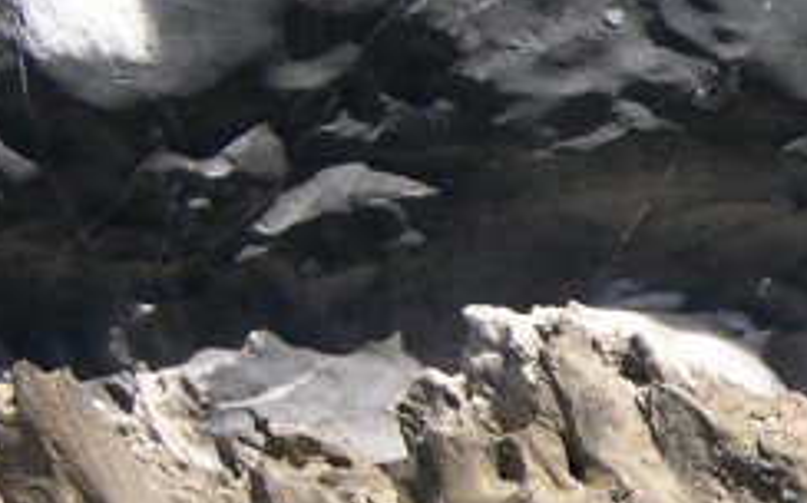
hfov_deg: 5.7
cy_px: 516
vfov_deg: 3.6
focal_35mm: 365
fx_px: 8020
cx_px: 1353
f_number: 4.9
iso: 50
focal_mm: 21
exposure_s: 1/293
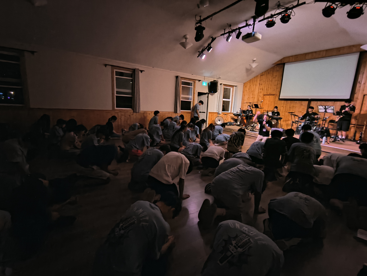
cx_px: 184
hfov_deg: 110.5
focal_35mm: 12
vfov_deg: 94.5
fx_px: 127
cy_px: 138
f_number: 2.2
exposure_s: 1/15
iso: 9600
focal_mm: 2.13
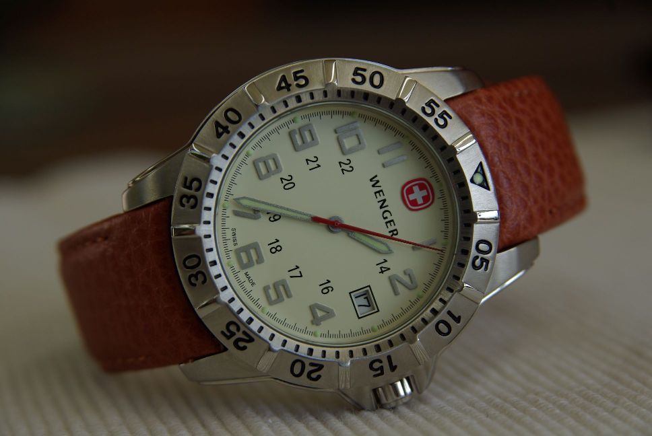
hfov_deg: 19.4
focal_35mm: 105
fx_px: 1904
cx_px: 326
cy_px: 218
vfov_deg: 13.1
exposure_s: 1/200
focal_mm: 70
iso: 100
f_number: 6.3
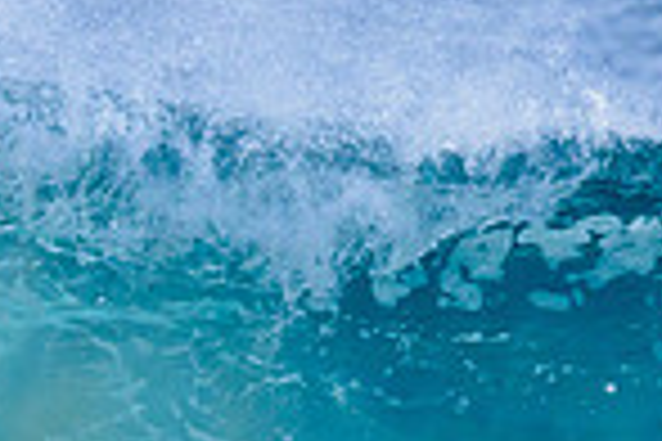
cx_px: 54
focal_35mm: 2383
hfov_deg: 0.9
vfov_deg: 0.6
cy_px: 601
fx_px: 43817
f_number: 11
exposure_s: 1/2000
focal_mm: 590
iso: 1250
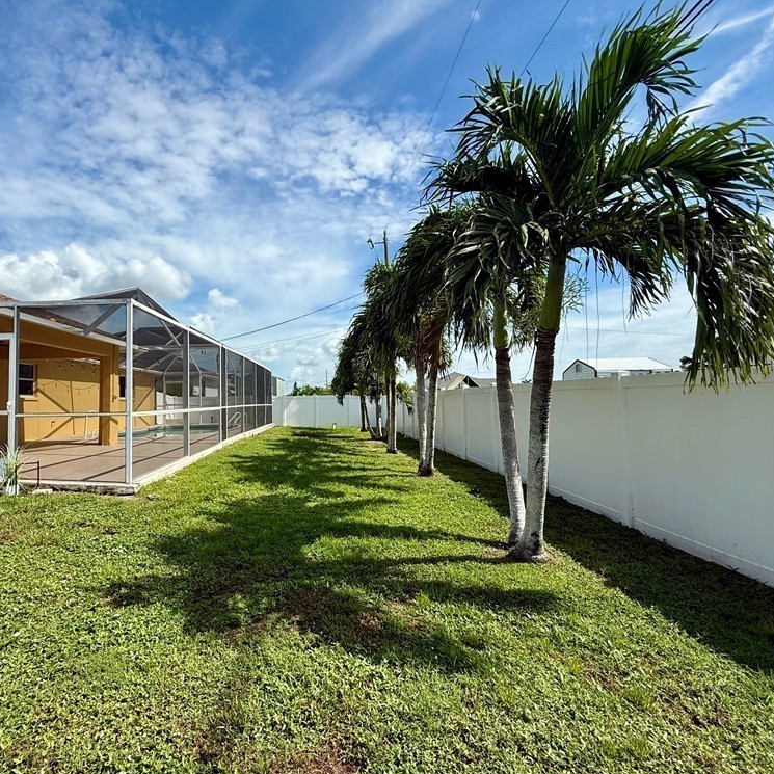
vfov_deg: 84.0
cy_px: 381
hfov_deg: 83.1
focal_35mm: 17
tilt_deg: +3.4
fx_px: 430
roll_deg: +0.6
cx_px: 316
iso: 50
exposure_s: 1/2717
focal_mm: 2.22
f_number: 2.2
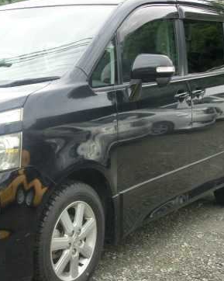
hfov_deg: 19.8
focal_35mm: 76
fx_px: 631
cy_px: 146
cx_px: 30
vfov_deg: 25.1
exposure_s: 1/60
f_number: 4.2
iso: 200
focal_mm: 7.87
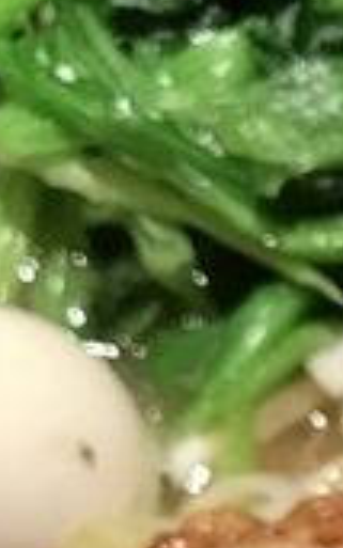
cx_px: 740
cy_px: 923
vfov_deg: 13.7
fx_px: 2077
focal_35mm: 139
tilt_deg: -60.8
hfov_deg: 8.8
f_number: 1.8
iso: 40
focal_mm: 3.99
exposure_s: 1/24
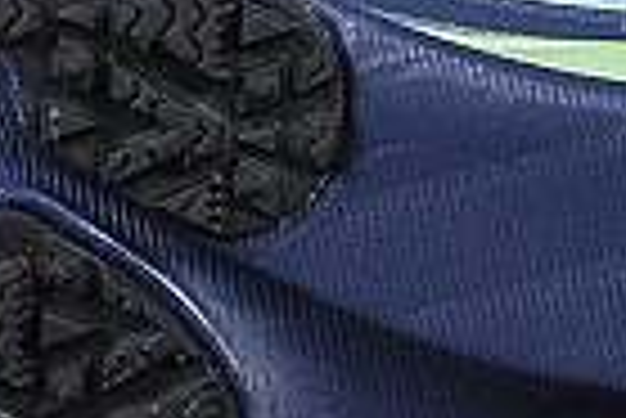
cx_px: 365
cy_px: 175
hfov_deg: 3.5
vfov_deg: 2.4
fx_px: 10148
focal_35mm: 583
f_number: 6.3
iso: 160
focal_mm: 50
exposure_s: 1/60
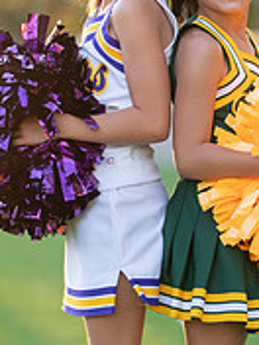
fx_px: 1846
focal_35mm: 185
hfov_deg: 8.0
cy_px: 216
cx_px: 221
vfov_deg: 10.7
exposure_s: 1/400
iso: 125
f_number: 1.2
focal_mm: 50
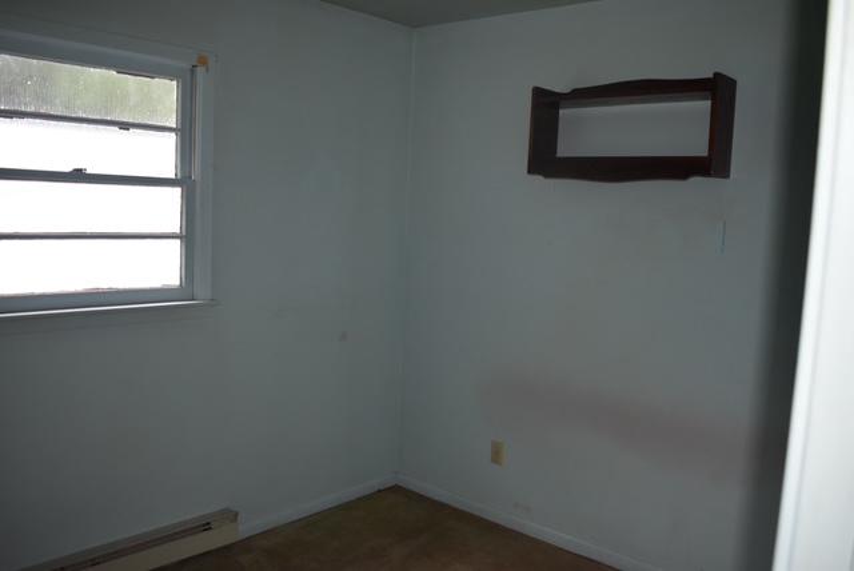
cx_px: 427
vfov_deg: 43.7
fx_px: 712
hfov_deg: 61.9
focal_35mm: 30
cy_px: 286
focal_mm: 20
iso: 800
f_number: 3.8
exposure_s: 1/125
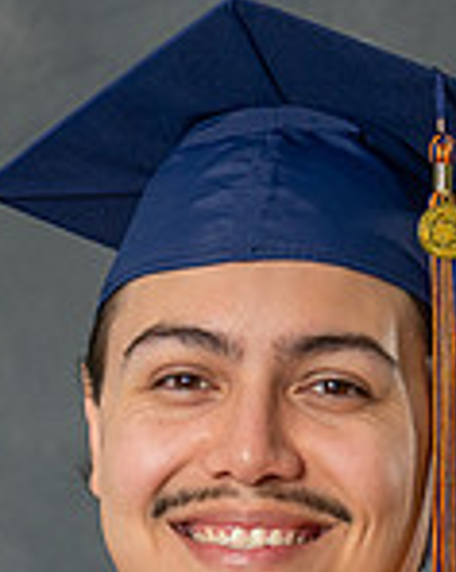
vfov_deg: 4.9
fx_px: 6593
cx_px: 175
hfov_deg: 4.0
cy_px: 1110
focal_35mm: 390
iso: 200
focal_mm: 57
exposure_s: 1/200
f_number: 4
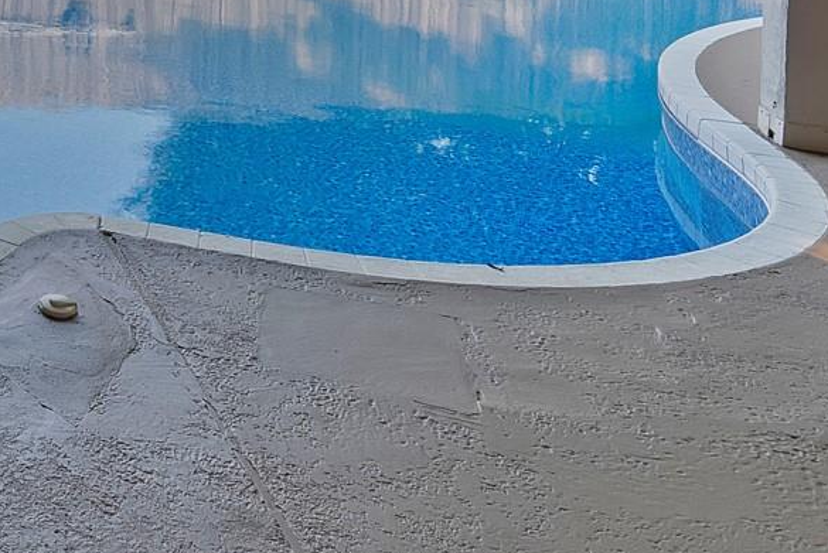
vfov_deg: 26.1
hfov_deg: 33.6
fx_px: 944
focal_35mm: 41
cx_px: -263
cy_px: -224
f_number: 9
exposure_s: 1/40
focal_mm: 12
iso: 640
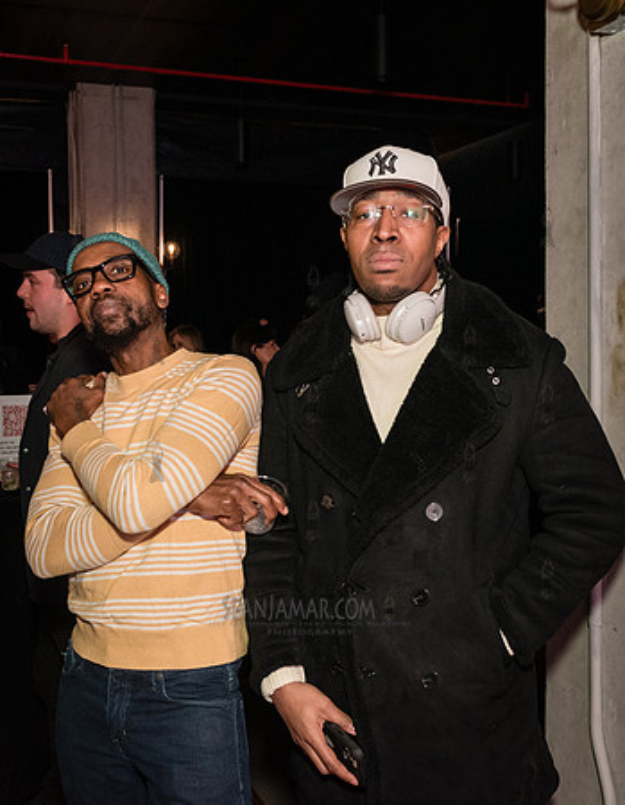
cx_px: 293
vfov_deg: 44.7
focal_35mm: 42
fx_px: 979
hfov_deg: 35.4
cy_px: 402
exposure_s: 1/160
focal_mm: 29
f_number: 4.5
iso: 4000
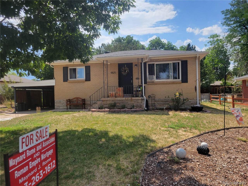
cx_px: 124
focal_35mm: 26
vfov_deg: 53.1
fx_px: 186
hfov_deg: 67.3
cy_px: 93
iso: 40
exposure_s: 1/1854
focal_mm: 5.4
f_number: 1.8
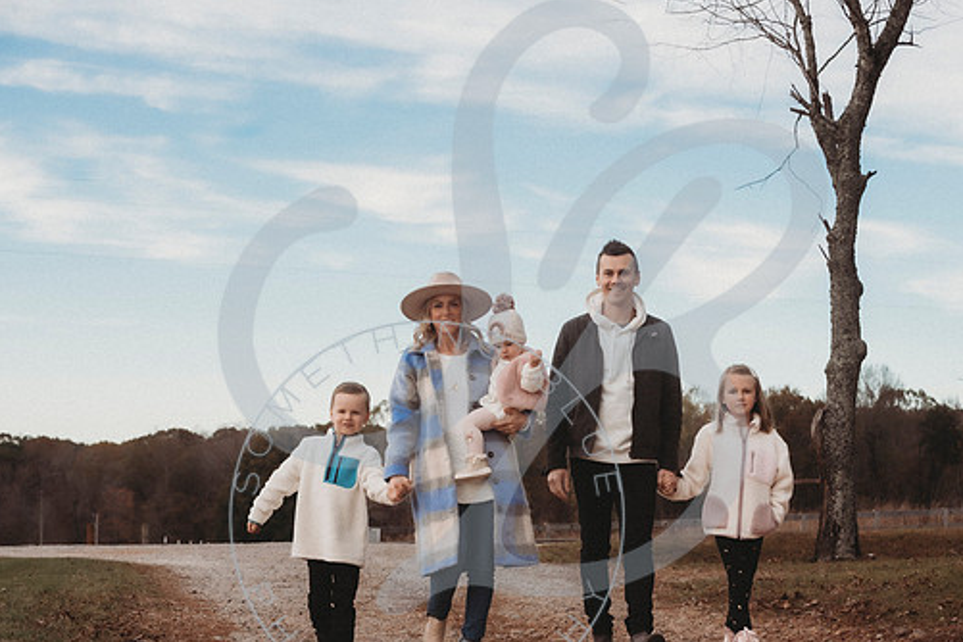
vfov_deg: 16.9
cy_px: 357
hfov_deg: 25.1
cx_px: 523
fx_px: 2167
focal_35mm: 81
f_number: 2.8
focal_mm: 70
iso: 400
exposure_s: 1/250
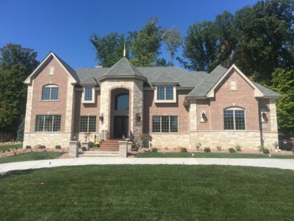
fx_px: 246
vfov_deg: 48.2
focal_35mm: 29
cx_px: 147
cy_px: 110
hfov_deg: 61.6
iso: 25
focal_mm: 4.15
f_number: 2.2
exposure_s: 1/1923
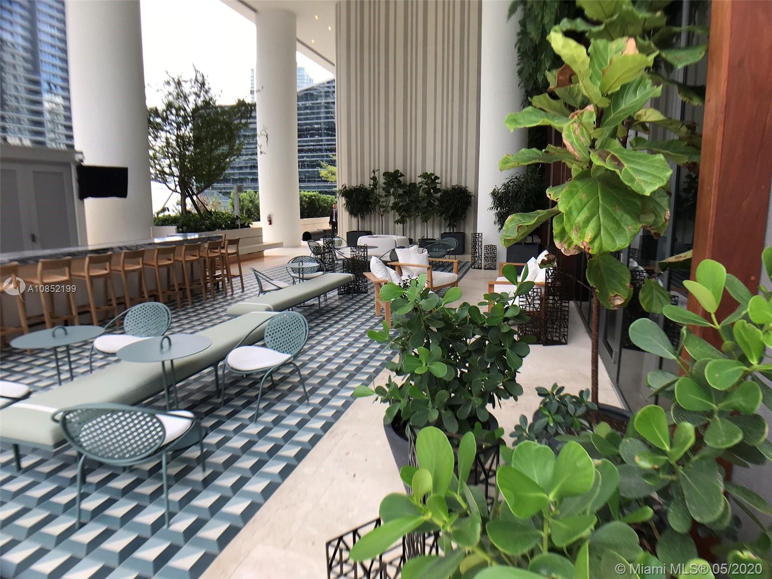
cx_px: 386
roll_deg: -0.2
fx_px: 624
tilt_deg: -9.4
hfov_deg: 63.4
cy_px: 290
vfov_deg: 49.7
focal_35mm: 28
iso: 20
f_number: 1.8
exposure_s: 1/456
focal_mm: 3.99
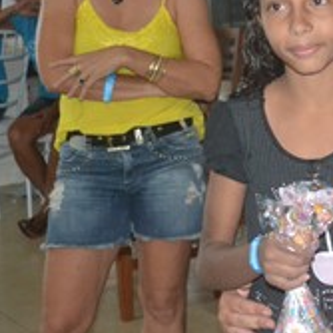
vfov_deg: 15.8
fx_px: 1197
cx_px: 401
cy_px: 130
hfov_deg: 15.3
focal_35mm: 110
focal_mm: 32
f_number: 4.2
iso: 3200
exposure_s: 1/60
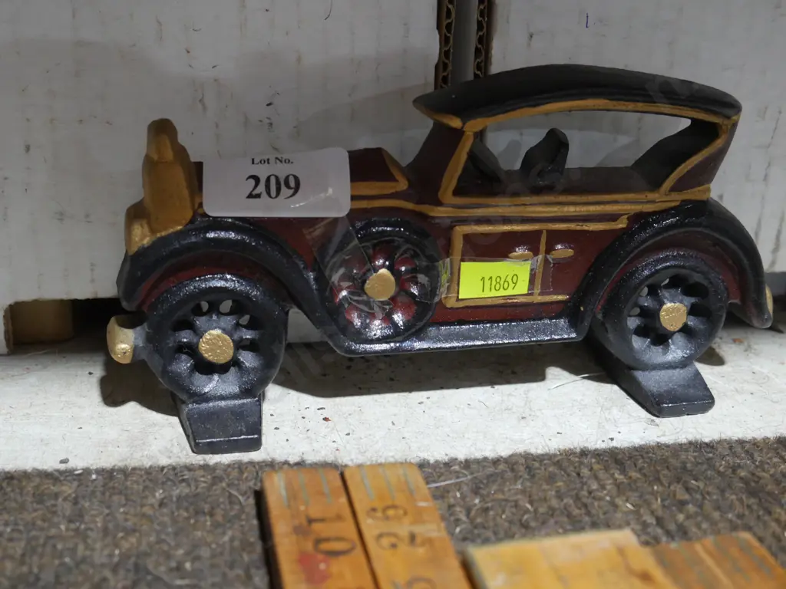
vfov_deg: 31.5
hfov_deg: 41.2
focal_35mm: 46
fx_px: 1044
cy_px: 294
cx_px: 393
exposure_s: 1/60
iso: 1600
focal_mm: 23
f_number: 5.1
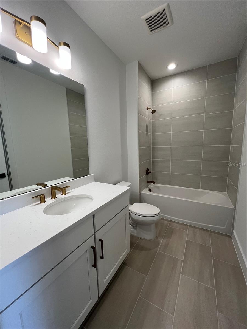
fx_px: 124
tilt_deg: -8.0
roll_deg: +1.5
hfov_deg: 89.9
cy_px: 164
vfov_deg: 106.2
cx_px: 124
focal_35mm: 13
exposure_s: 1/120
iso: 100
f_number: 1.8
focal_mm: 1.57
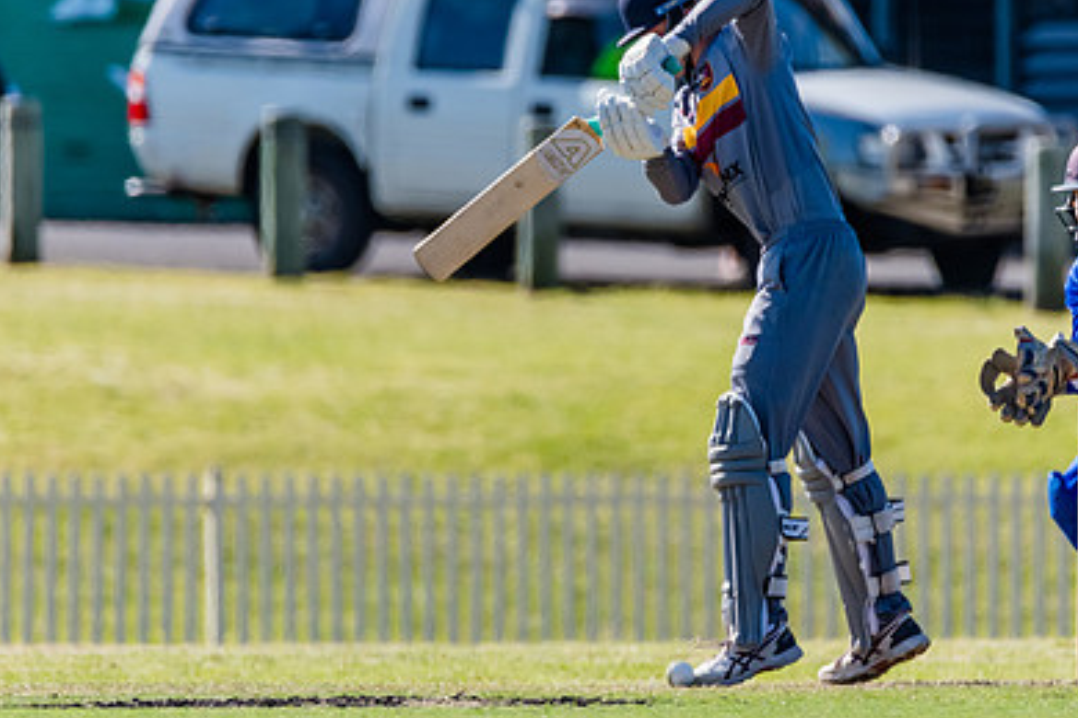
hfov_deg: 2.1
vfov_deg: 1.4
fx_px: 29912
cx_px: 607
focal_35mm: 999
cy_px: 264
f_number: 6.3
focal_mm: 600
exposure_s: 1/2000
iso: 640
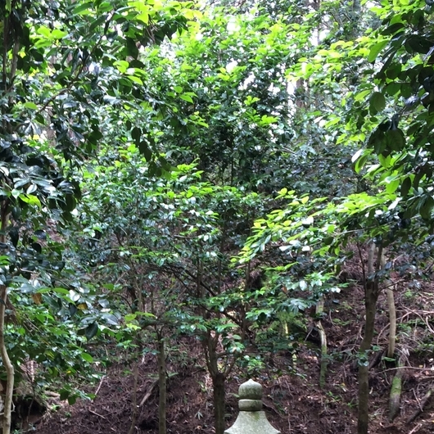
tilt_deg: -2.3
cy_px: 450
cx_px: 89
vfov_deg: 27.6
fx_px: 823
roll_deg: +1.3
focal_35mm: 58
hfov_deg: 28.9
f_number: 2.2
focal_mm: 4.15
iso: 50
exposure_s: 1/30
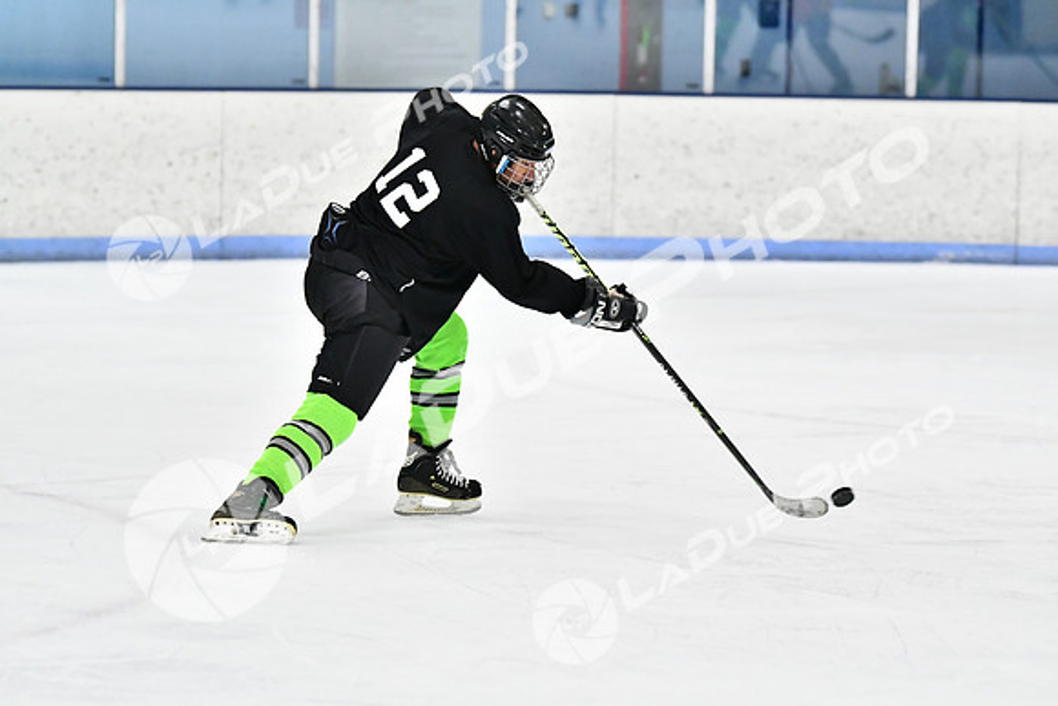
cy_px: 353
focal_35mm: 188
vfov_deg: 7.3
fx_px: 5511
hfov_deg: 11.0
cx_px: 529
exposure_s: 1/1250
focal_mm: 125
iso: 6400
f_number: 2.8
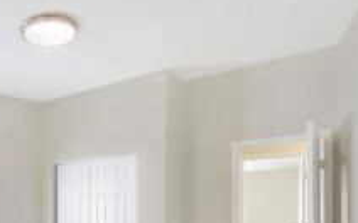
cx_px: 95
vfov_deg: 42.0
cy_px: 216
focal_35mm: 26
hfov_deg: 66.6
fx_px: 253
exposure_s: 1/60
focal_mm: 2.2
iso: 50
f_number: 2.2
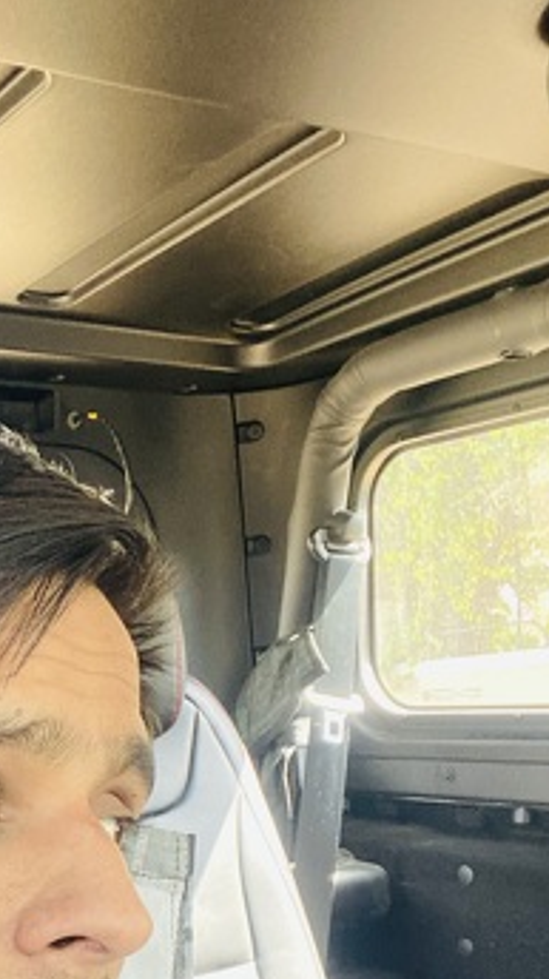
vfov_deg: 38.2
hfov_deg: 22.2
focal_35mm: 51
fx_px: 1322
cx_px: -44
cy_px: 857
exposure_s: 1/60
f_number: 2.2
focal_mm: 2.71
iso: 160
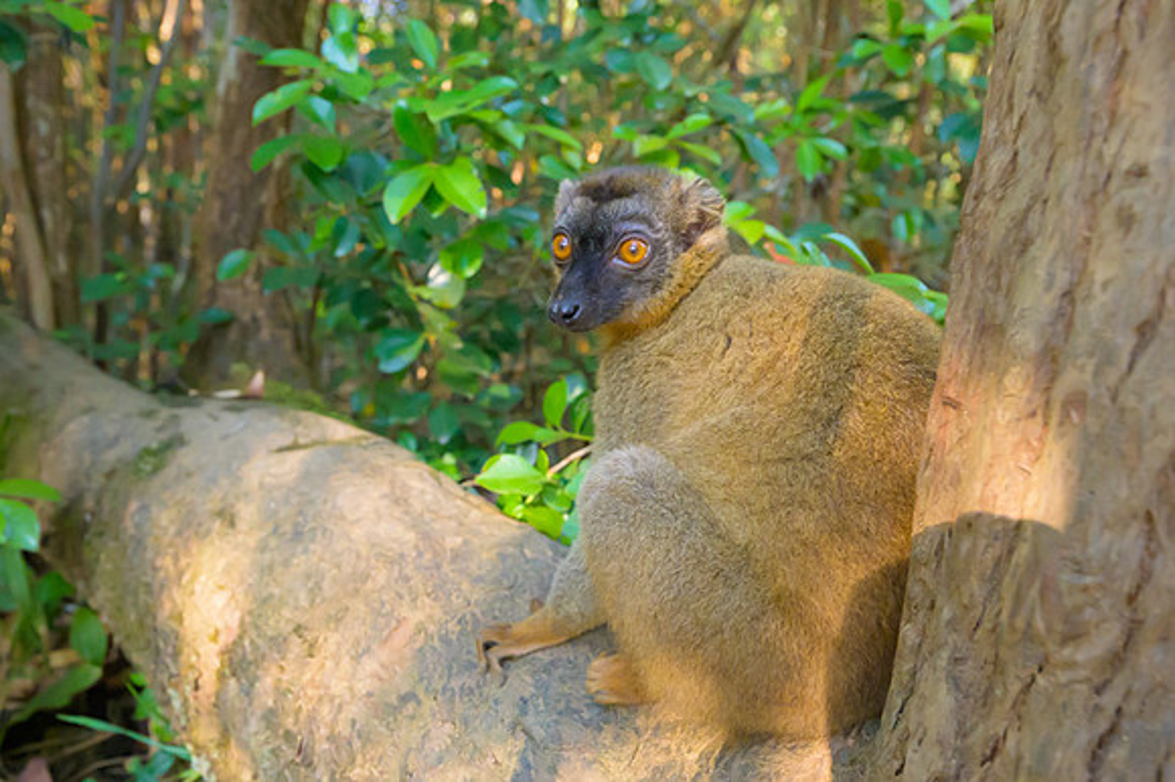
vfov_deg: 40.0
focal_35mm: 33
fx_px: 1075
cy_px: 386
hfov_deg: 57.3
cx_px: 580
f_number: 5.6
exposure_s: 1/1000
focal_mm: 24
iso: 6400
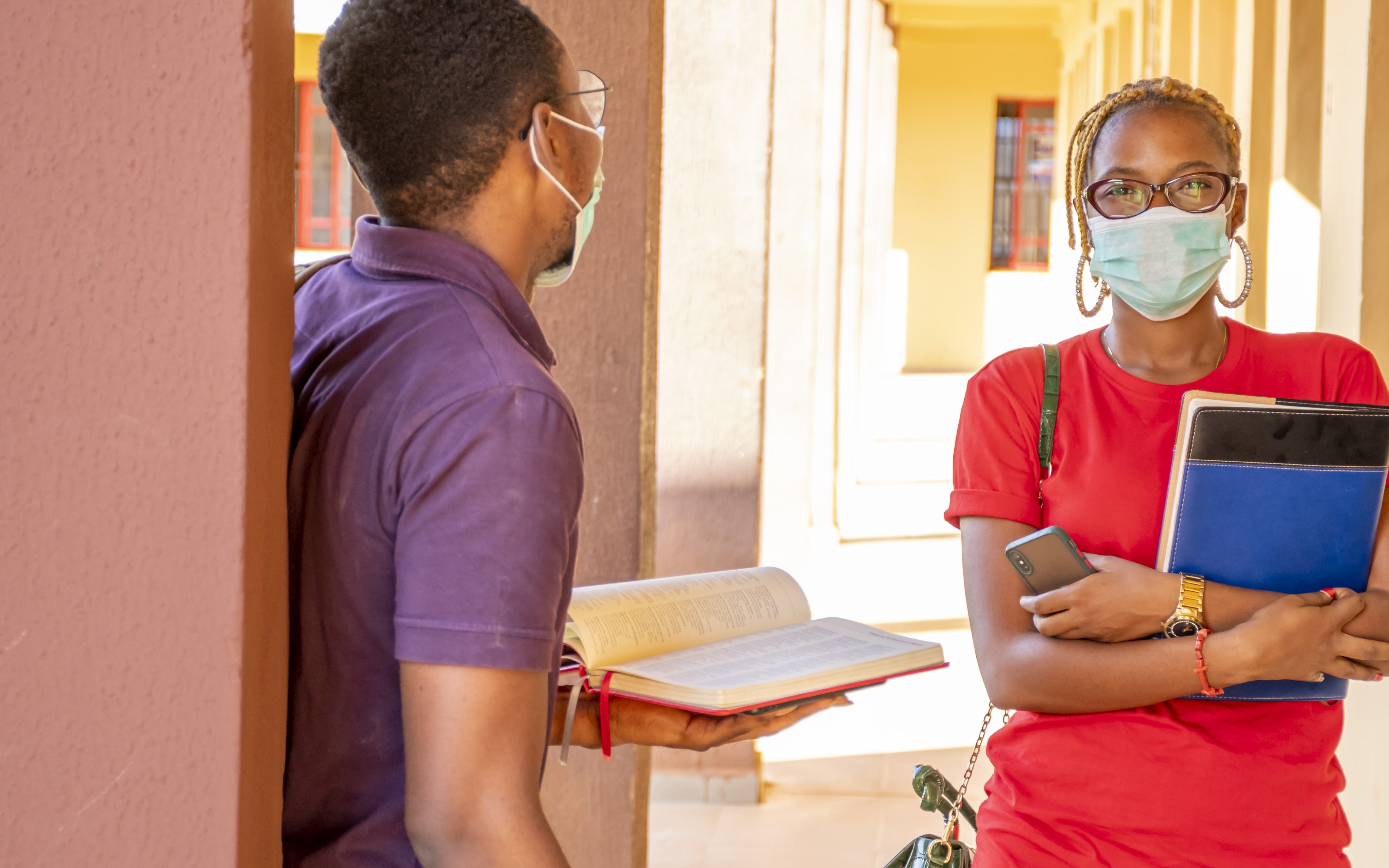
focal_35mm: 125
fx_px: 4732
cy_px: 458
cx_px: 735
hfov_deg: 16.7
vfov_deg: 10.5
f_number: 5
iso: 400
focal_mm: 60
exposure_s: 1/200
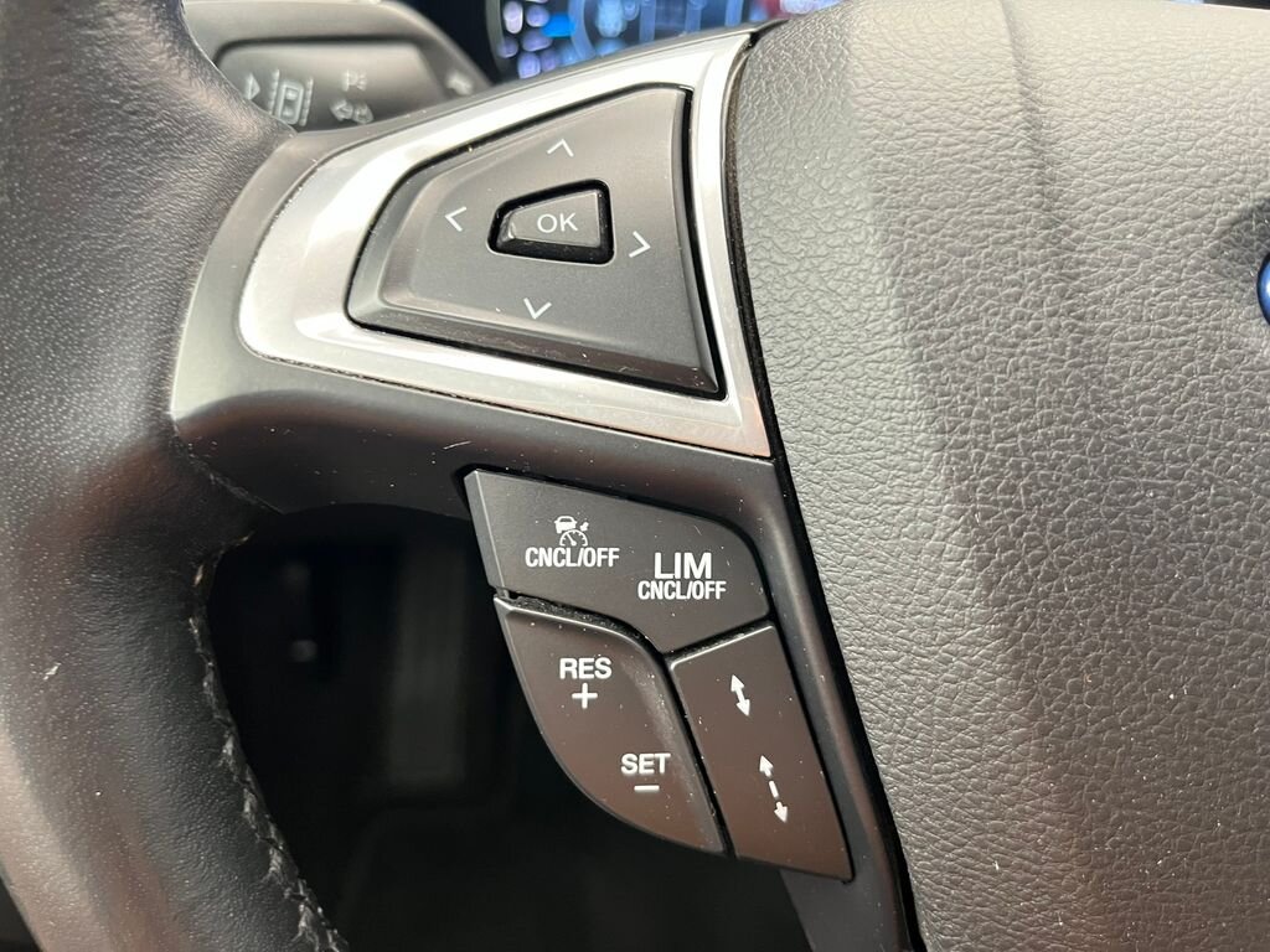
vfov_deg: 53.1
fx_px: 954
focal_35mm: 26
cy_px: 476
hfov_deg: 67.3
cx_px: 635
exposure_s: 1/36
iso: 640
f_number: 1.6
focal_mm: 5.1
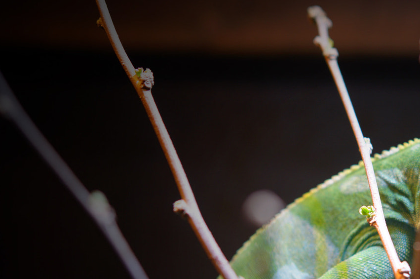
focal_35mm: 141
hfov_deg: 14.4
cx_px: 392
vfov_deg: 9.7
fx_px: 1643
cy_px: 237
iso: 100
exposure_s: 1/60
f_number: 2.5
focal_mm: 50
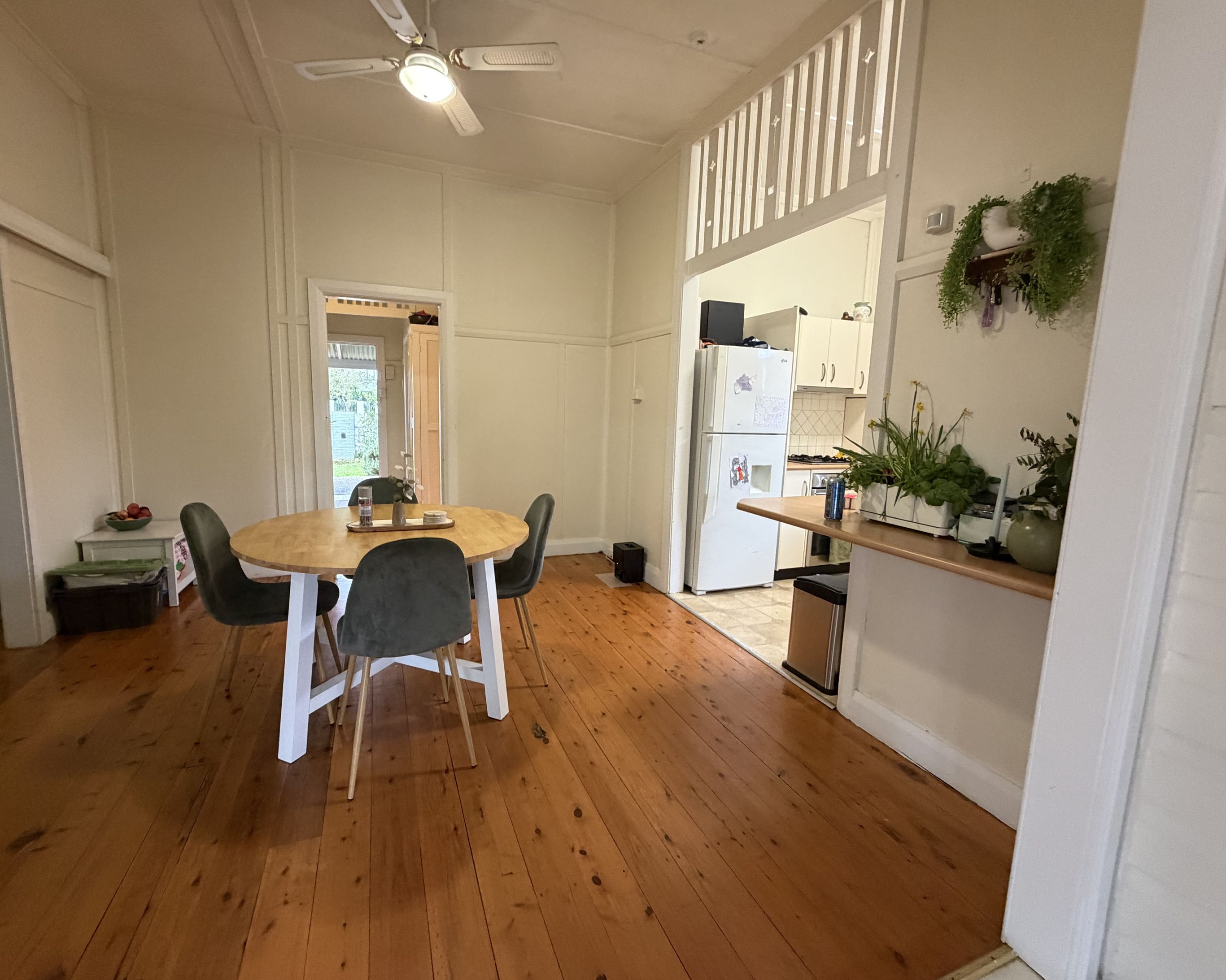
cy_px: 481
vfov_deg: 84.0
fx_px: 544
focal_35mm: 15
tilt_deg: -7.7
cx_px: 585
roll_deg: -1.6
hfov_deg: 96.7
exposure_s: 1/50
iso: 400
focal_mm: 2.22
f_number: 2.2
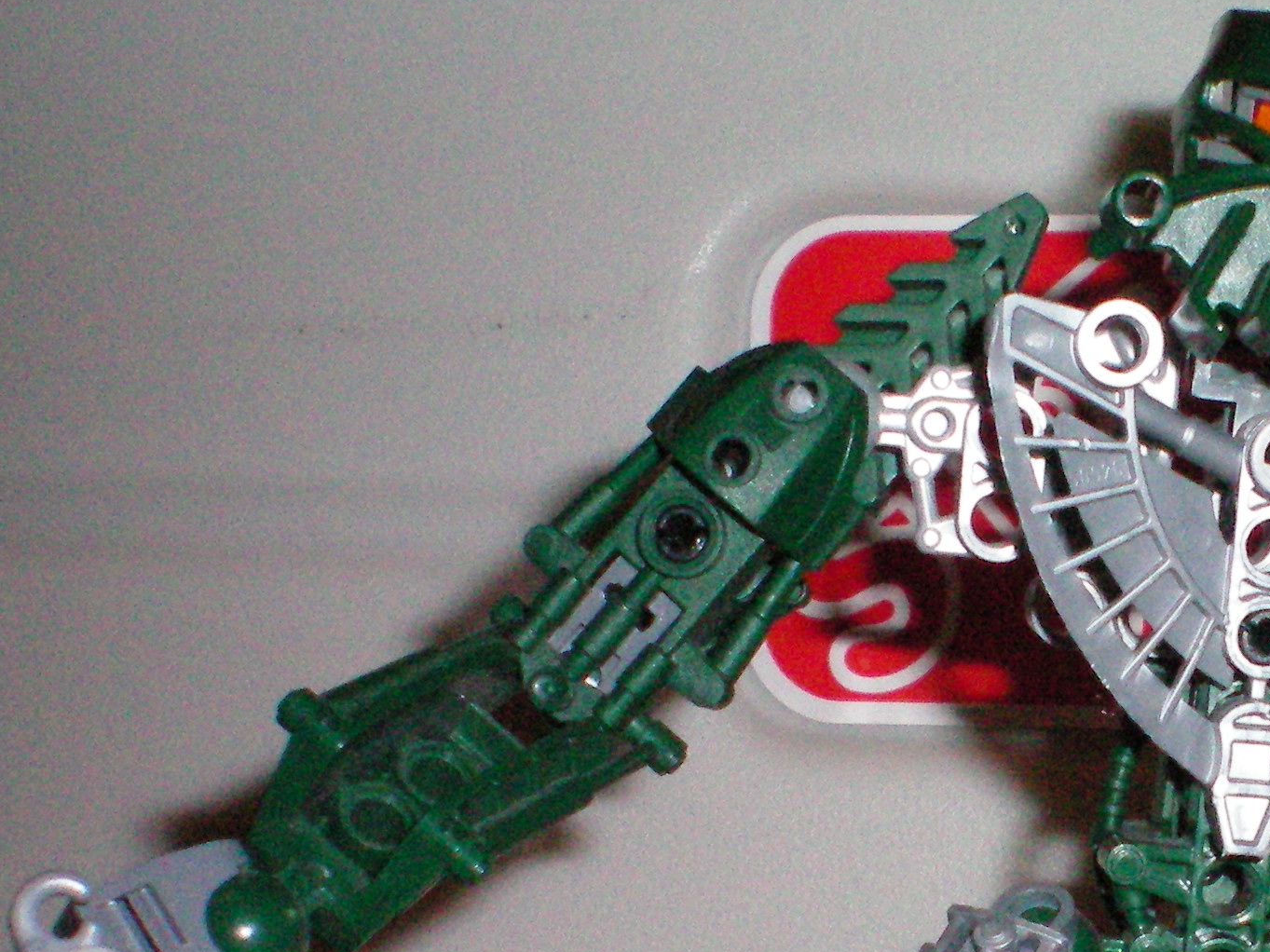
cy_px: 1000
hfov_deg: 20.9
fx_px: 3338
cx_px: 1222
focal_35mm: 91
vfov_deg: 15.9
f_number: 4.6
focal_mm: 6.3
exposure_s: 1/60
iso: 400
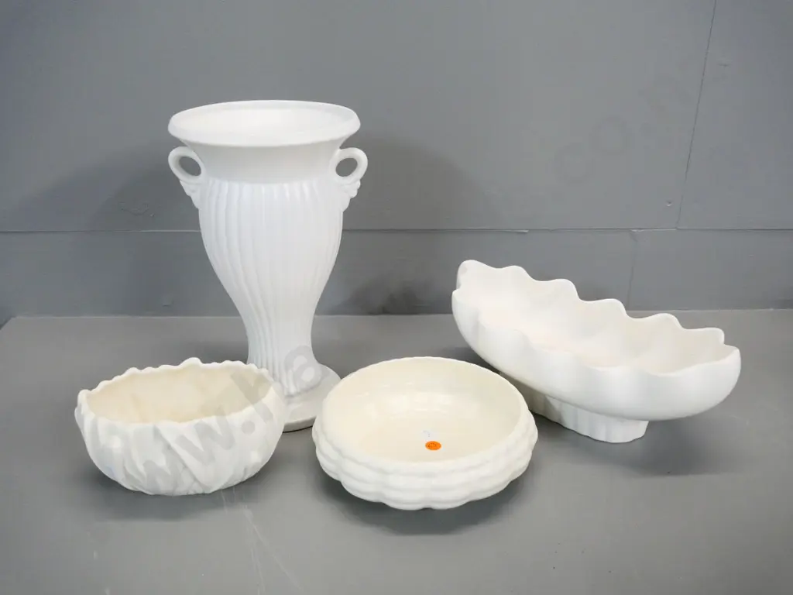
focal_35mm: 34
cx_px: 396
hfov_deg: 54.0
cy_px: 298
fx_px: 779
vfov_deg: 41.8
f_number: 5.6
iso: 3200
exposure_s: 1/100
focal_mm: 17
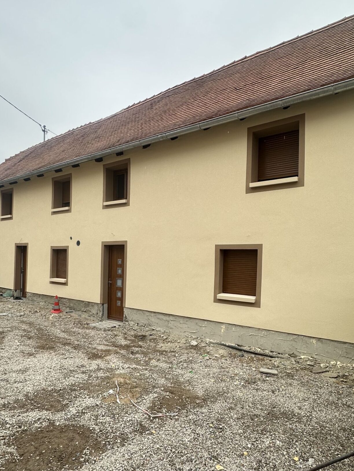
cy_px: 263
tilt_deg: +0.5
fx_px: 300
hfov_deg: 61.1
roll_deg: -1.4
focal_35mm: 22
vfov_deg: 76.1
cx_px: 171
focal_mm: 2.22
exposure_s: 1/401
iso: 40
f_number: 2.2
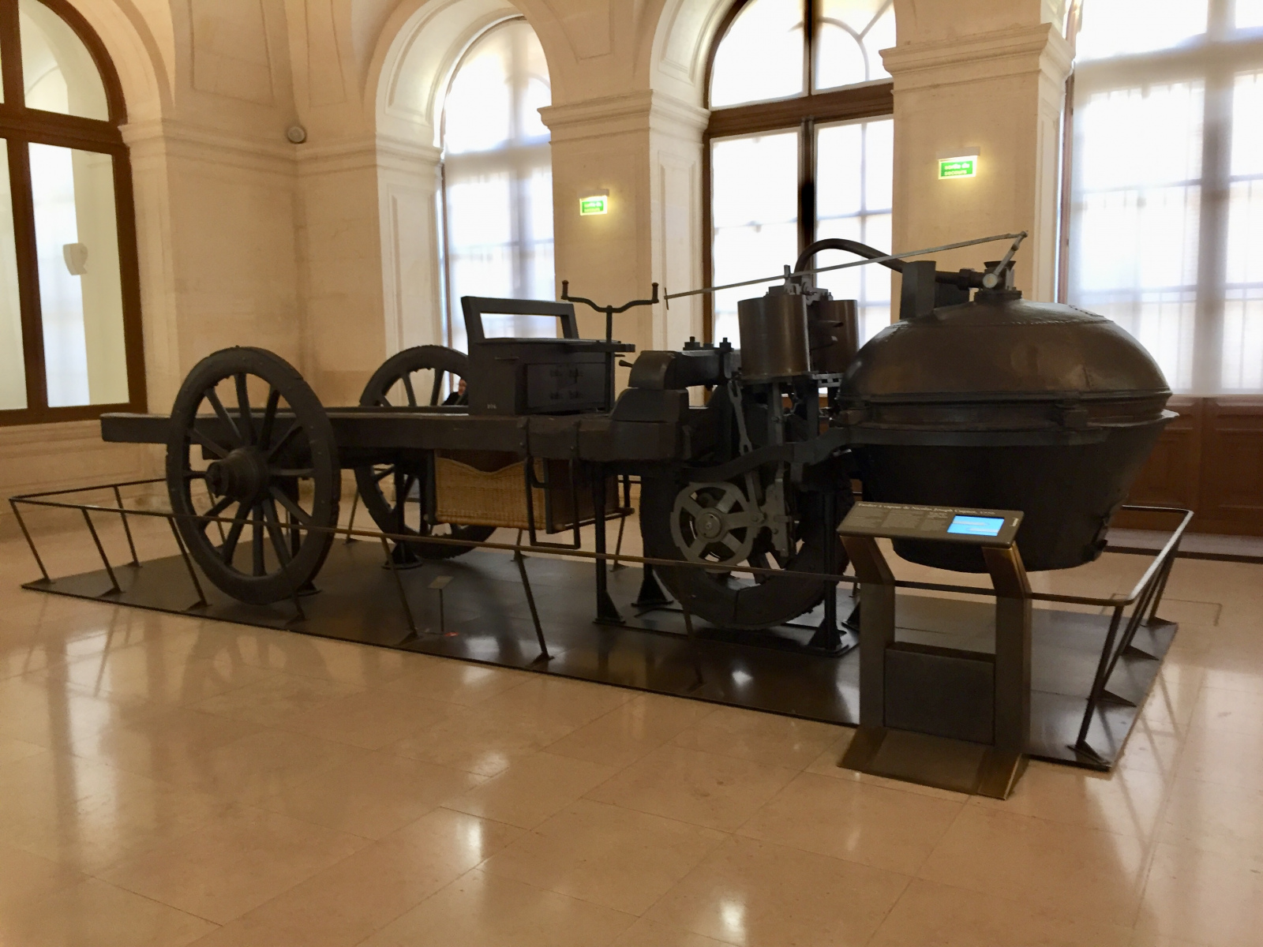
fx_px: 1058
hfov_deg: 61.7
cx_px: 632
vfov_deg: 48.2
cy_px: 474
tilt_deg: -6.0
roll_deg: +0.5
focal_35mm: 29
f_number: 2.2
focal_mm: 4.15
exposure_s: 1/33
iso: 160
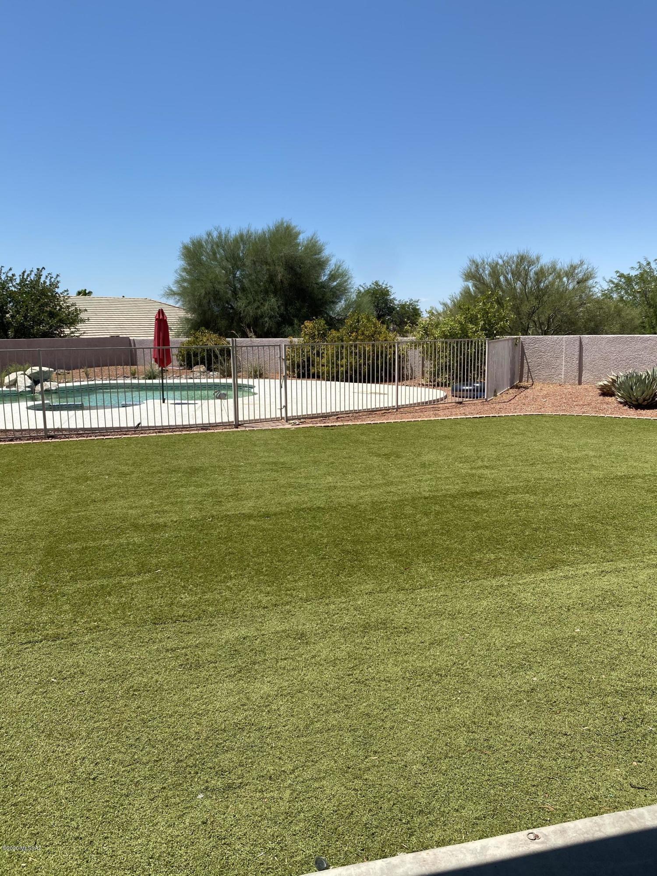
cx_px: 328
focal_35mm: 26
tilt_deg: -8.5
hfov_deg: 53.1
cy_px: 438
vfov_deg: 67.3
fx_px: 658
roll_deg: +2.5
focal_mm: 4.25
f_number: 1.8
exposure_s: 1/3300
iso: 32
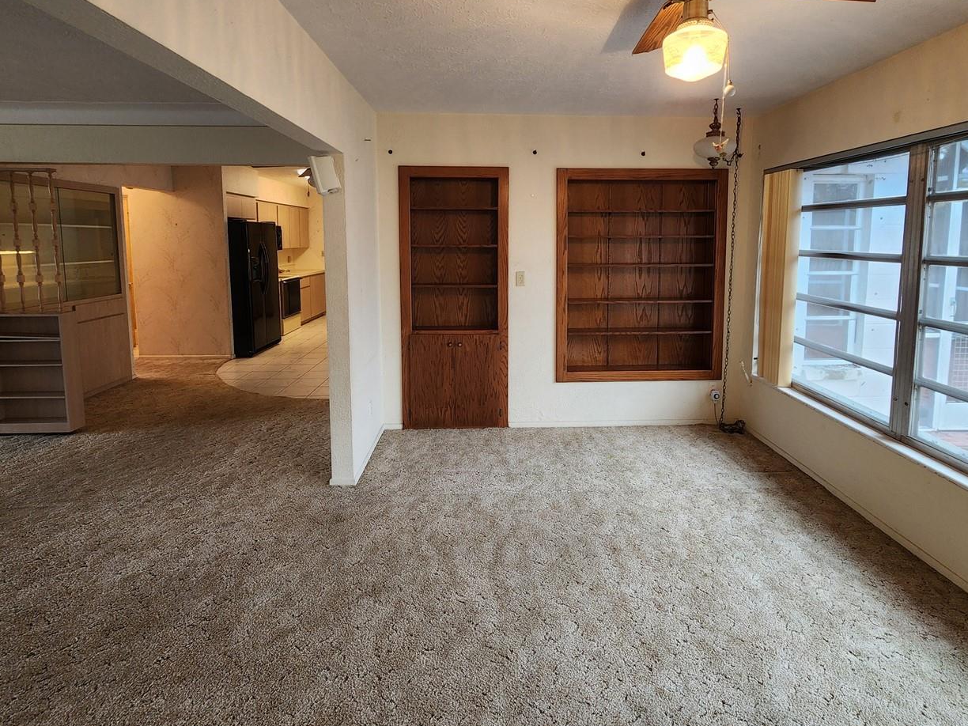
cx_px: 506
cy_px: 288
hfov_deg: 91.0
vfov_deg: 73.9
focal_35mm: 17
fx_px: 475
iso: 160
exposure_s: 1/60
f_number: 2.2
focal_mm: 2.2
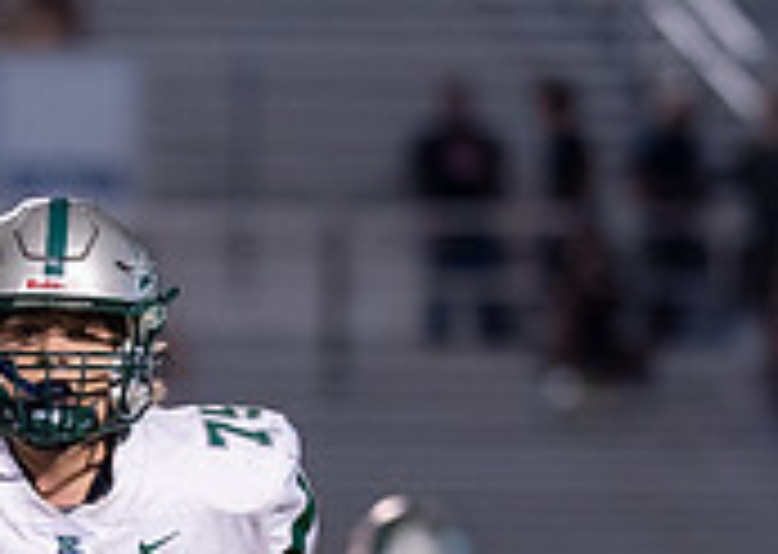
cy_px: 790
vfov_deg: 2.1
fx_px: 15355
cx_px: 70
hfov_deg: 2.9
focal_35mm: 696
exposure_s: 1/1000
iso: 1250
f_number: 1.8
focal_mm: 135
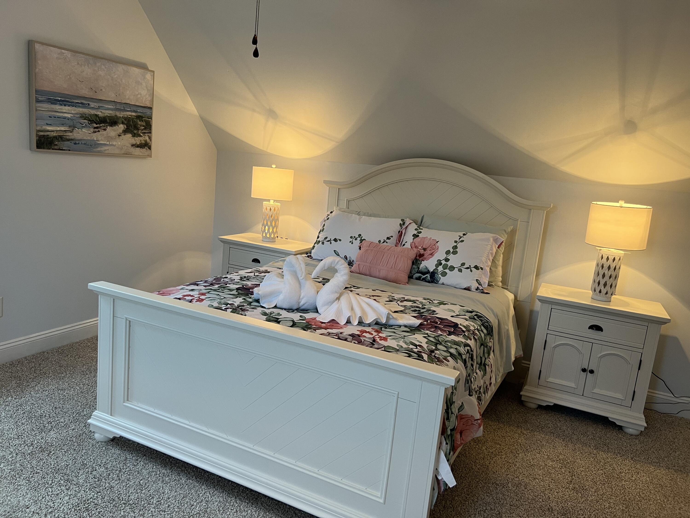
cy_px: 259
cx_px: 345
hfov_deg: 67.3
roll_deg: -5.5
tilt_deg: -10.8
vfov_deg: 53.1
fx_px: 518
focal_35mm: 26
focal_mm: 5.7
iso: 125
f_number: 1.5
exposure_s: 1/60
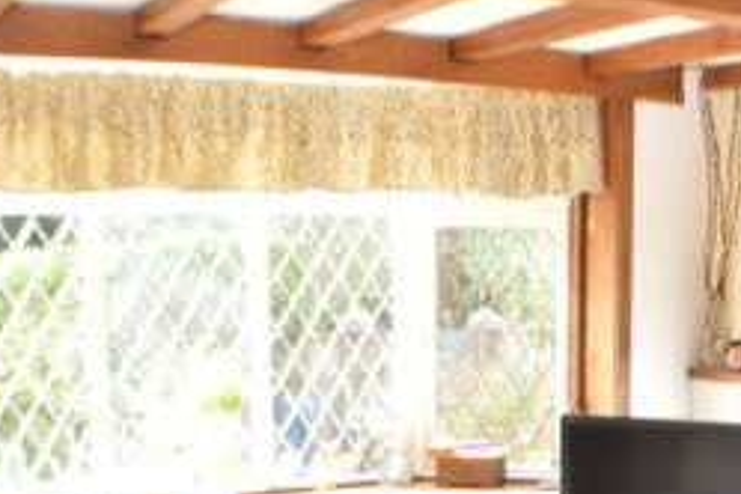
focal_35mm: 79
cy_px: 616
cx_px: 741
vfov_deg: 16.5
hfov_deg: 24.5
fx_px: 1626
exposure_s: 1/8
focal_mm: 20
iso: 200
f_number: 8
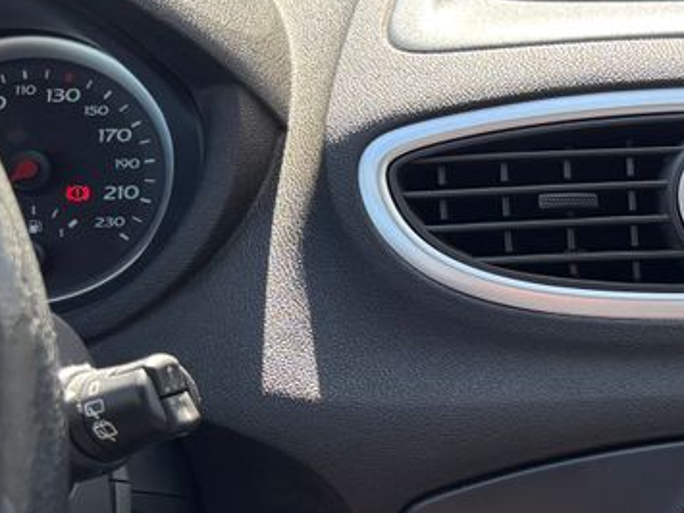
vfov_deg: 19.2
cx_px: 888
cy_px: 472
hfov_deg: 23.1
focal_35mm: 75
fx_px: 1481
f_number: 1.6
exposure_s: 1/306
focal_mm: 5.96
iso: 64
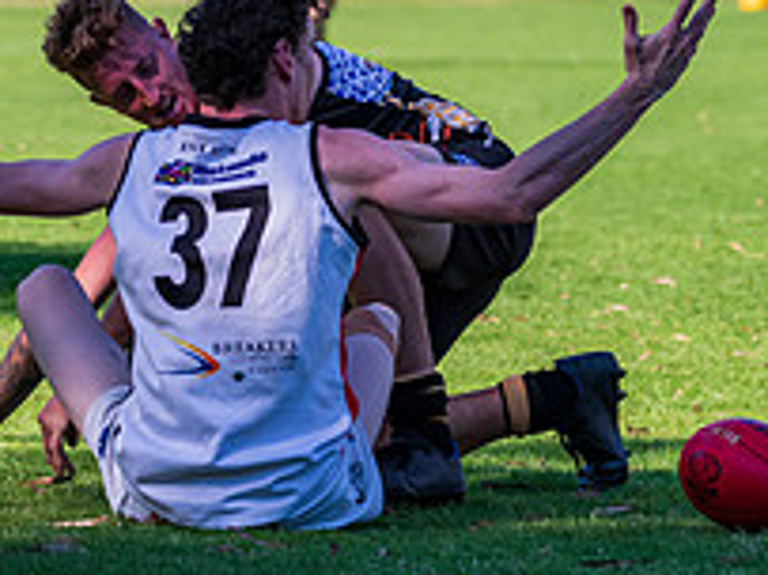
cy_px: -44
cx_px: 916
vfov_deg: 2.8
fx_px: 11597
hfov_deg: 3.8
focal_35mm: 523
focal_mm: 190
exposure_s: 1/2000
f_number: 6.3
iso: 800
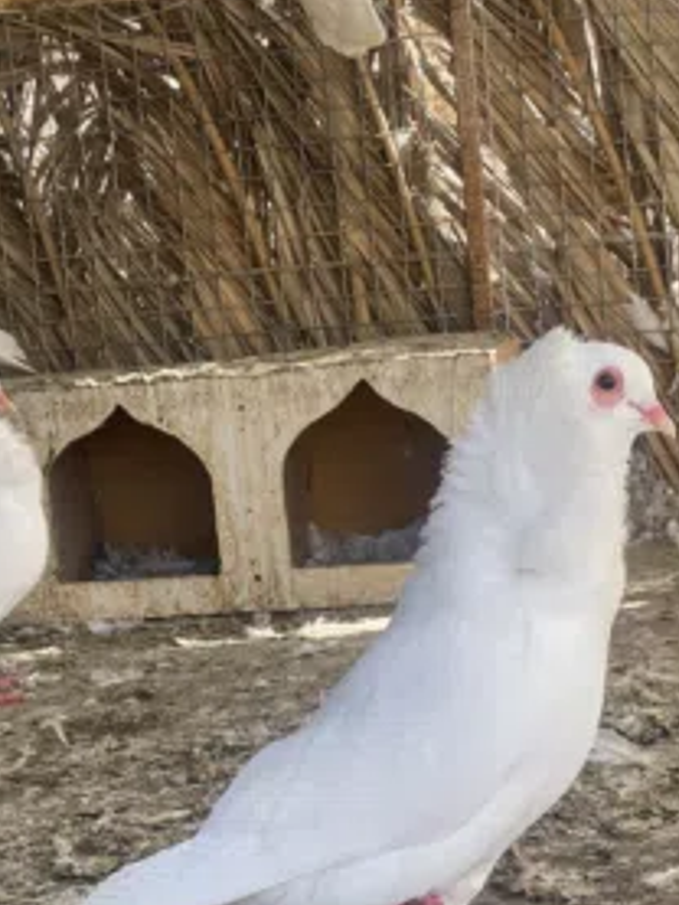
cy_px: 477
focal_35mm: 75
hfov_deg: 19.7
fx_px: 1960
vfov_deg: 26.0
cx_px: 346
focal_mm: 6
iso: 20
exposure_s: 1/141
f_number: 2
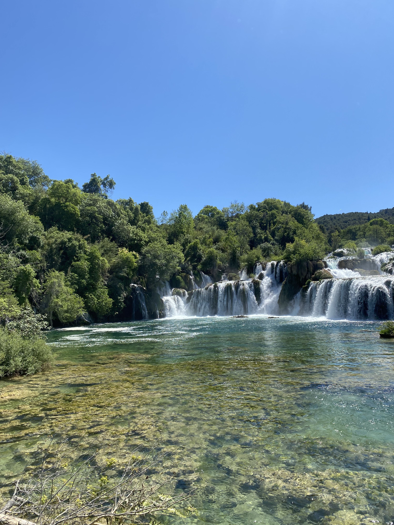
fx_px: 395
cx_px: 197
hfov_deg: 53.1
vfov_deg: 67.3
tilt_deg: +7.5
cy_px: 262
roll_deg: +2.2
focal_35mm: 26
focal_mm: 4.25
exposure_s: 1/2890
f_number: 1.8
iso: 32
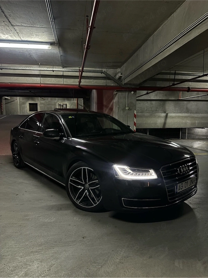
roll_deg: -0.3
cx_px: 104
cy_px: 139
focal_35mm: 24
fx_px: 192
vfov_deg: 71.6
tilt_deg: -5.8
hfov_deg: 56.8
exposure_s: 1/60
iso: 800
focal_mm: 6.86
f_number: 1.78
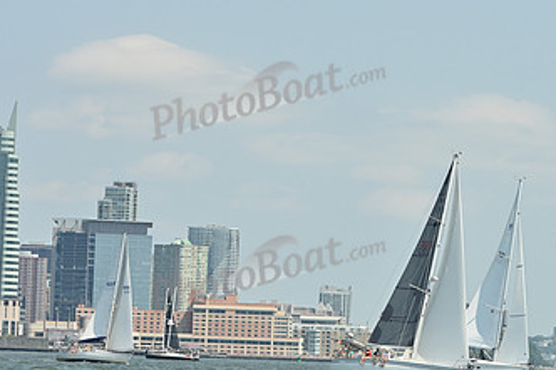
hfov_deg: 8.7
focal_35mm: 236
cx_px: 474
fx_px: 3643
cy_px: 160
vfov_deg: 5.8
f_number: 8
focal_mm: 135
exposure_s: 1/1250
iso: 320
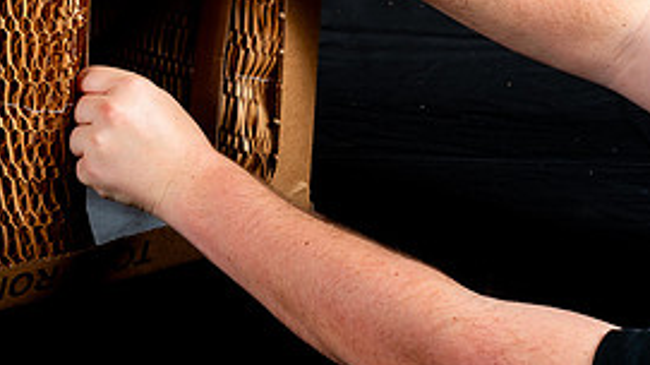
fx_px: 2704
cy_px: -25
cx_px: -19
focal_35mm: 157
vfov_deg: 7.7
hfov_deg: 13.5
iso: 160
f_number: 8
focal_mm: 70
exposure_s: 1/125
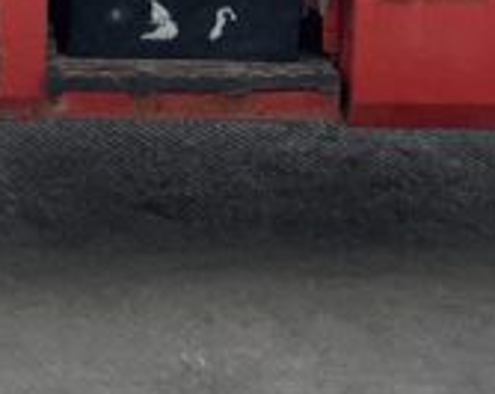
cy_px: -350
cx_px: 228
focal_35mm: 174
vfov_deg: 8.5
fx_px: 2545
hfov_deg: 11.1
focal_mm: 3
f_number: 1.8
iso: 16
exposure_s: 1/2058
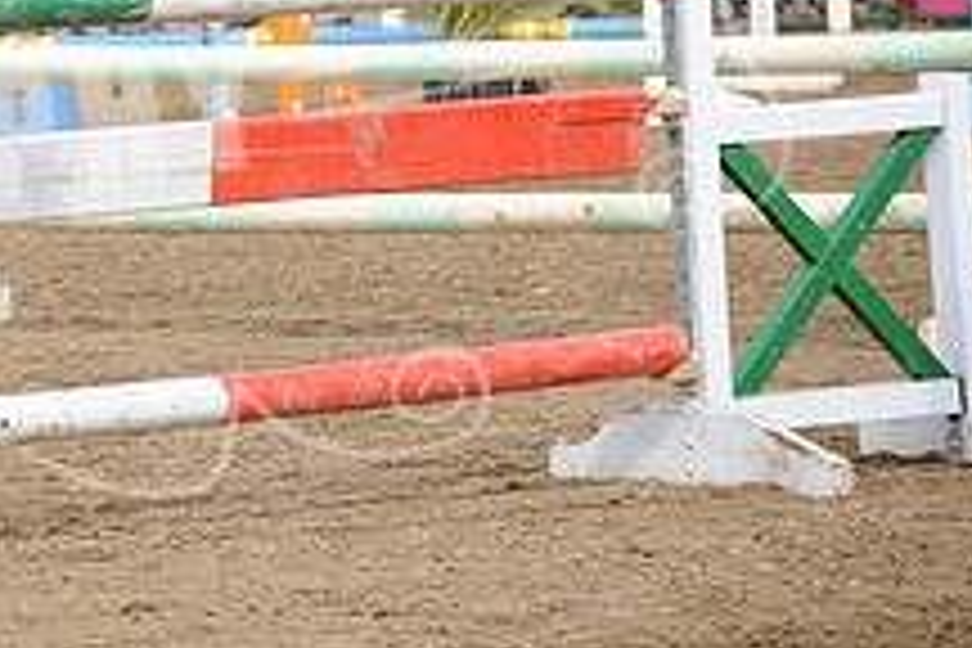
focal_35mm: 457
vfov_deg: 3.0
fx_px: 12338
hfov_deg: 4.5
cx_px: -288
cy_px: -198
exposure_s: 1/1000
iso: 320
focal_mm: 170
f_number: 5.6
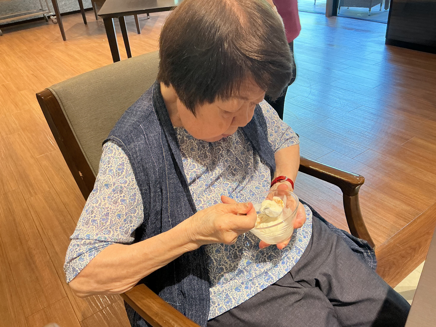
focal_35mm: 29
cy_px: 164
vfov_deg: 48.2
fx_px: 365
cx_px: 218
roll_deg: +5.4
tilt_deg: -33.0
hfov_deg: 61.7
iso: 160
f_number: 1.8
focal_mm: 3
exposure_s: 1/60
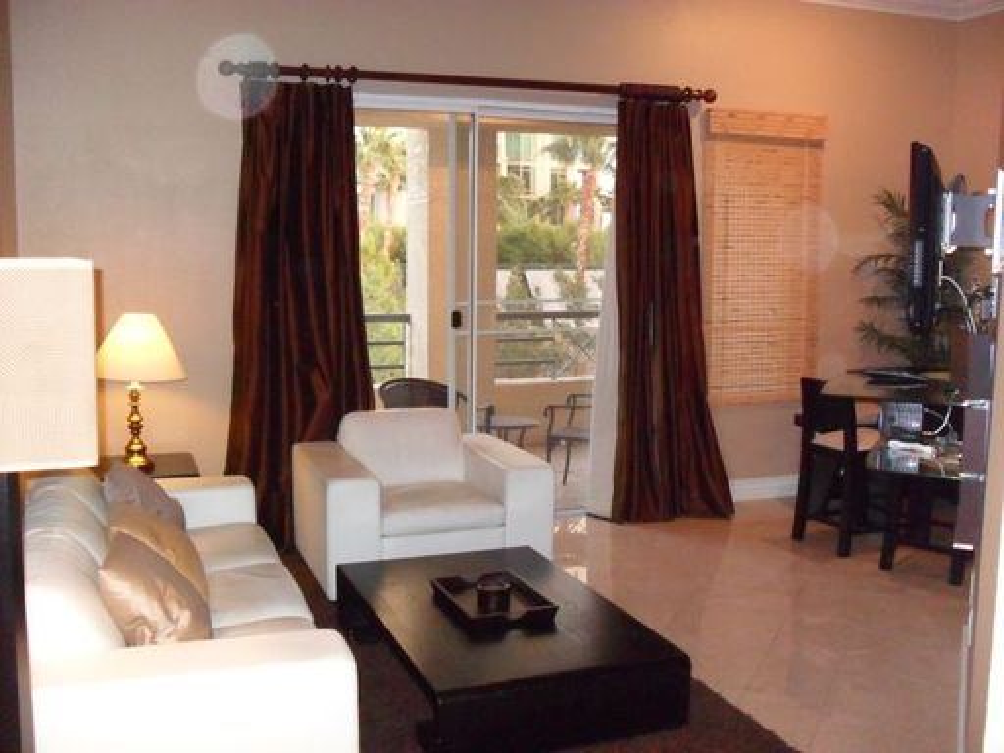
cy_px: 376
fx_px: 1015
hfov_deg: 52.6
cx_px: 502
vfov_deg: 40.7
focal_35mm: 35
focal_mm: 6.3
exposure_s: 1/45
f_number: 3
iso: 480
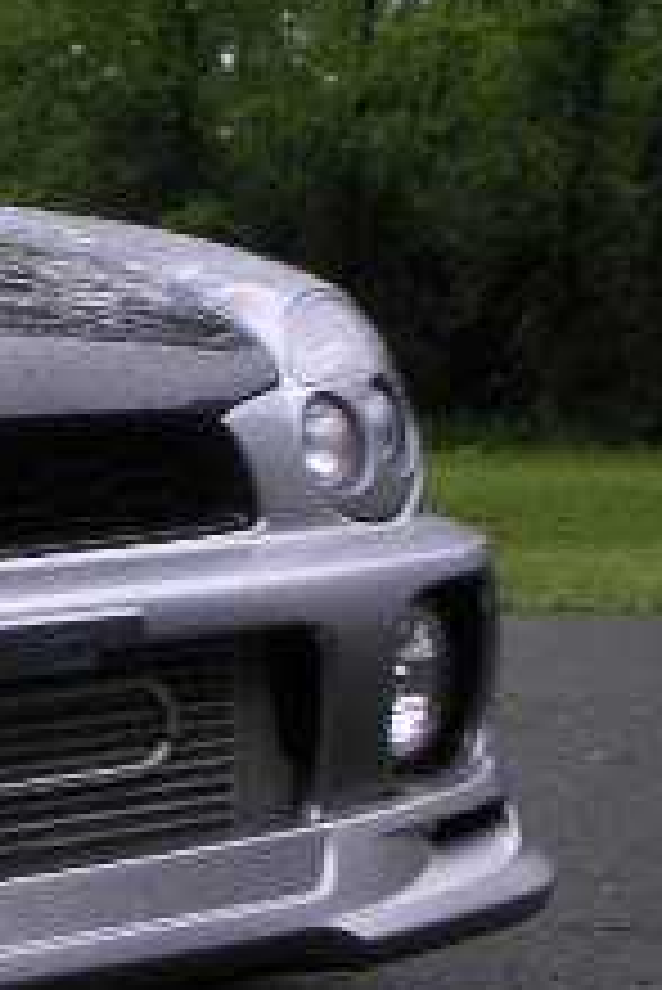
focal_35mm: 115
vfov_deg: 17.8
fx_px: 3167
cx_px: -486
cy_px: 621
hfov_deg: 11.2
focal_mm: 6
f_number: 2.8
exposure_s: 1/60
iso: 50
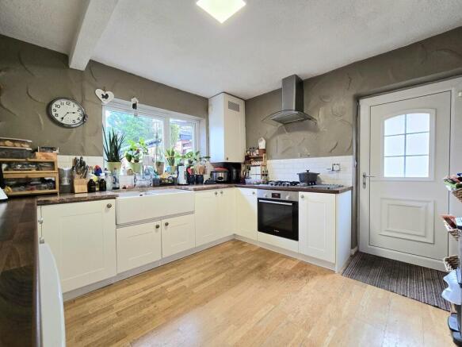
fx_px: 173
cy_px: 174
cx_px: 231
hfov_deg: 106.2
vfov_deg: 89.9
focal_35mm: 13
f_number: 2.2
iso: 100
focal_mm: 2.2
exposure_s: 1/50.3
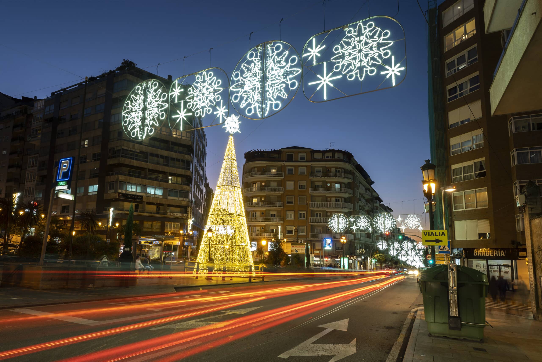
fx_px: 276
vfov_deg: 66.5
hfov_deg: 89.1
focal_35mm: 18
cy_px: 181
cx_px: 271
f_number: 11
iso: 50
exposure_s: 5
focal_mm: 18.3
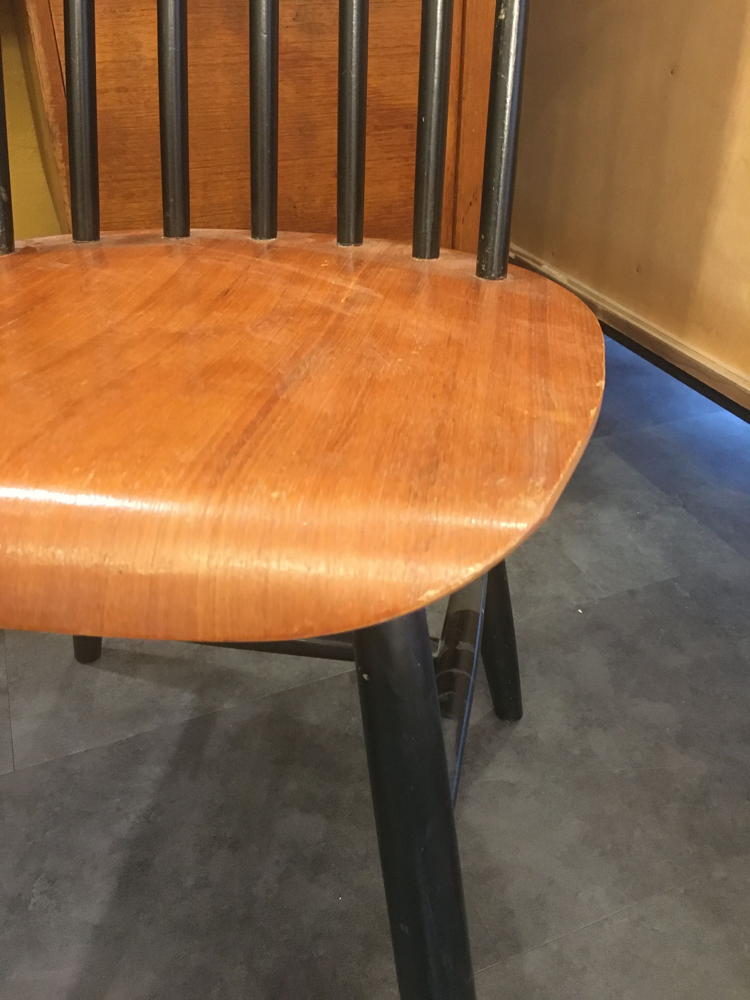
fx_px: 838
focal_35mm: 29
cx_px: 375
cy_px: 500
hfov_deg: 48.2
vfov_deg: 61.7
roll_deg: +0.0
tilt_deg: -32.0
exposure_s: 1/17
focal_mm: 4.15
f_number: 2.2
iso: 320
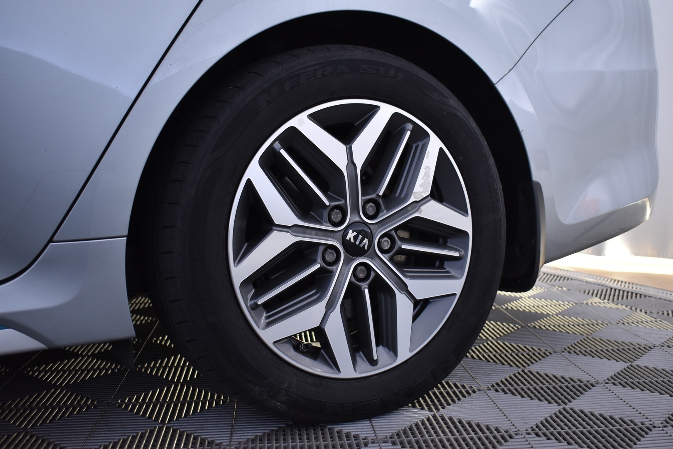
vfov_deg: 31.9
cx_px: 336
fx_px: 785
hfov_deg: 46.4
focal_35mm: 42
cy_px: 224
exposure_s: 1/50
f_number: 4.2
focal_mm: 28
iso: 900
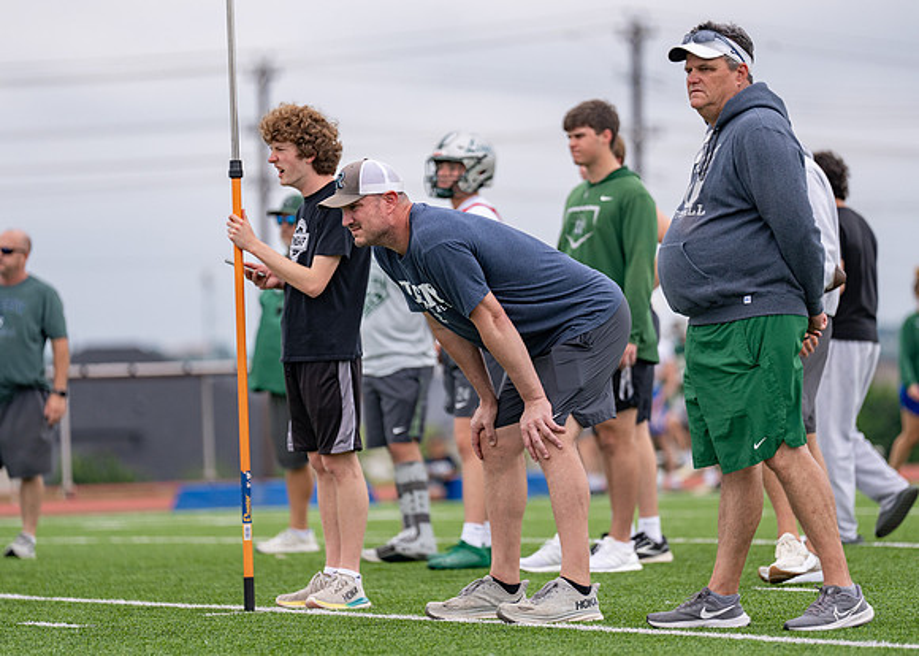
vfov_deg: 6.3
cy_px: 328
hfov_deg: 8.8
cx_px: 460
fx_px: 5955
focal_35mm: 228
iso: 200
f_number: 2.8
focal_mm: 200
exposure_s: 1/3200
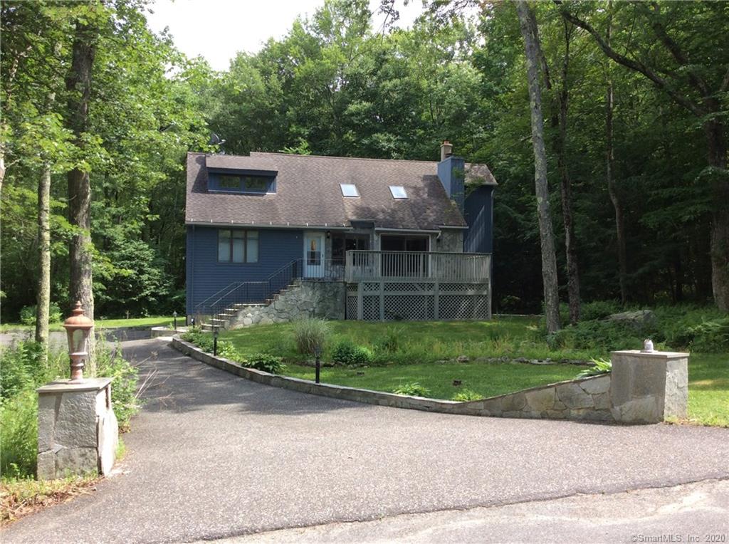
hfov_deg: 56.9
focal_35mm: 32
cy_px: 272
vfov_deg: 44.0
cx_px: 364
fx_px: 673
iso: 32
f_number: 2.4
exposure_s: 1/367
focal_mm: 3.3
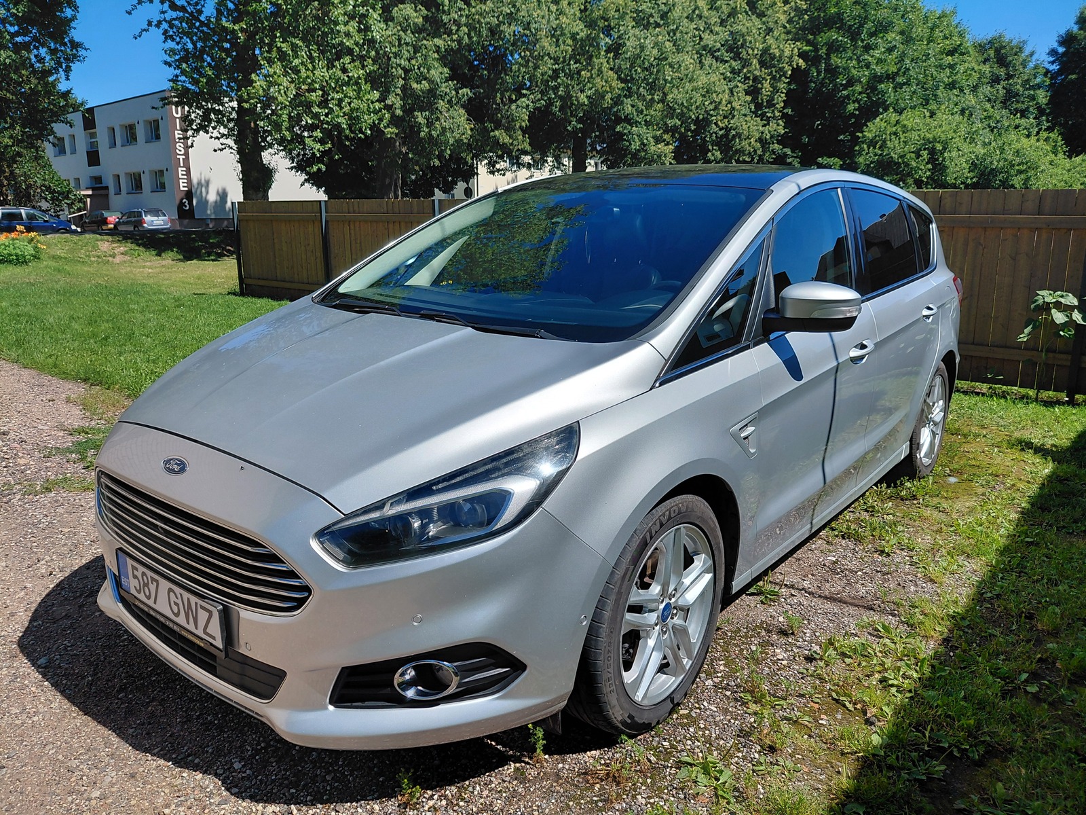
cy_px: 408
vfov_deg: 54.9
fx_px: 784
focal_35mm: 25
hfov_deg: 69.4
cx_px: 543
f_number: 1.8
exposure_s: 1/3870
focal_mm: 4.69
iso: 50
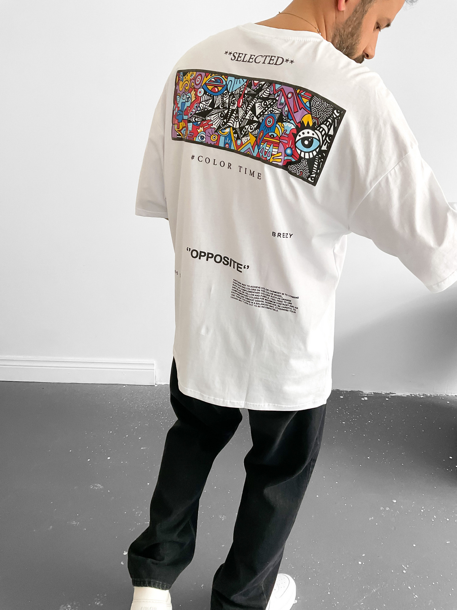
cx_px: 228
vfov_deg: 61.7
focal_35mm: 29
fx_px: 510
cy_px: 305
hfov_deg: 48.2
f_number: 1.8
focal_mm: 3
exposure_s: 1/60
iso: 64
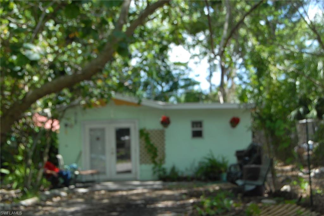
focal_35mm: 51
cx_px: 162
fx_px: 459
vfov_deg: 26.5
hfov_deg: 38.9
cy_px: 108
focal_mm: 34
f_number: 5.6
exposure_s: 1/125
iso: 200
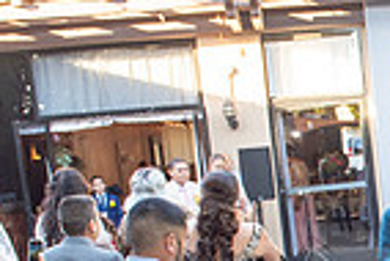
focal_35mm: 98
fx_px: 1063
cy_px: 312
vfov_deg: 13.6
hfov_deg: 18.8
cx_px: 549
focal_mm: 24
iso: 320
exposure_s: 1/100
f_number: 4.5
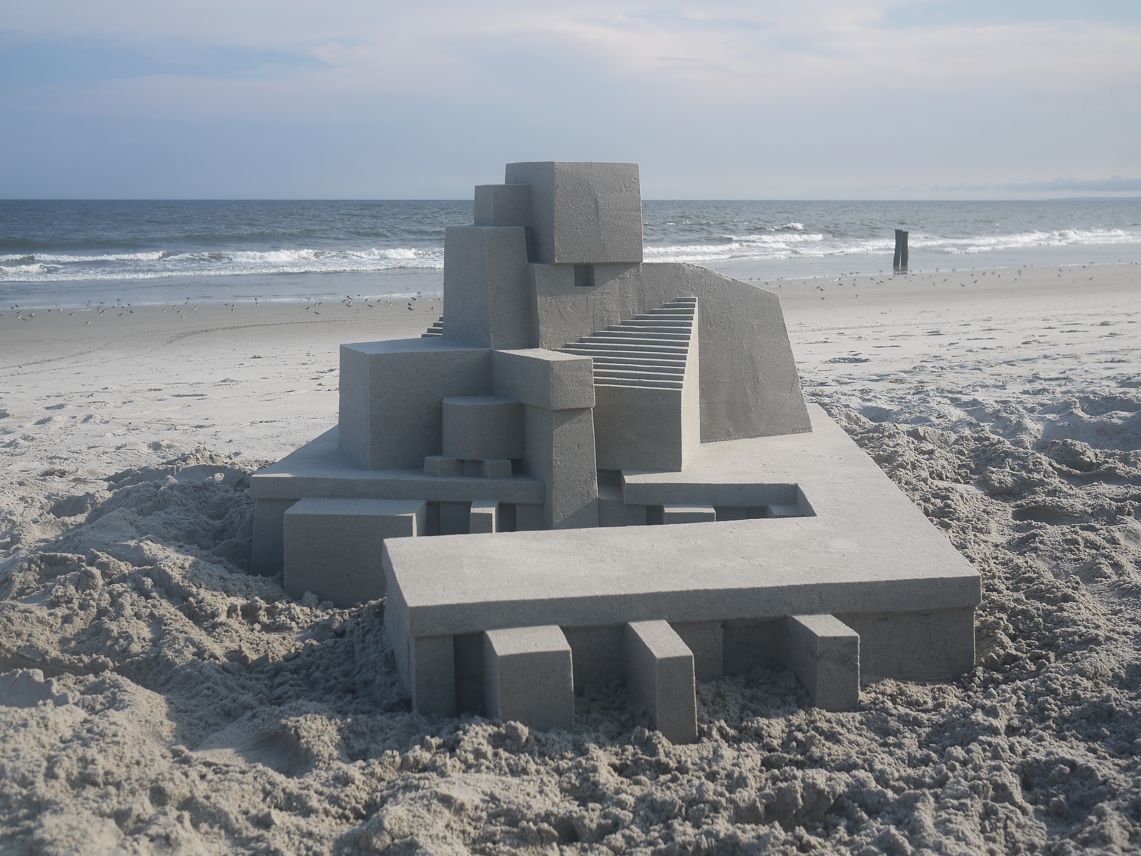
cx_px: 570
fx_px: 1318
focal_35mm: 40
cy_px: 428
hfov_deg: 46.8
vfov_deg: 36.0
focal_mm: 20
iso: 100
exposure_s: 1/500
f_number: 4.5
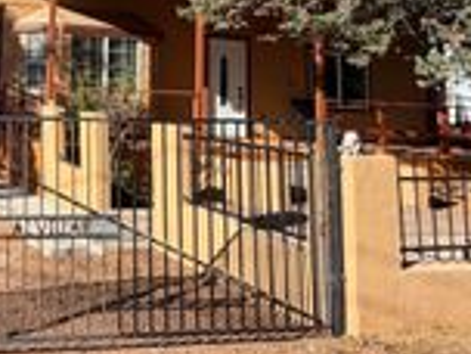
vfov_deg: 29.4
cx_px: -84
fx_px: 626
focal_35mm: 46
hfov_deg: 33.9
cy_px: -2
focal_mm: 2.22
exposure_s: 1/770
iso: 25
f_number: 2.2
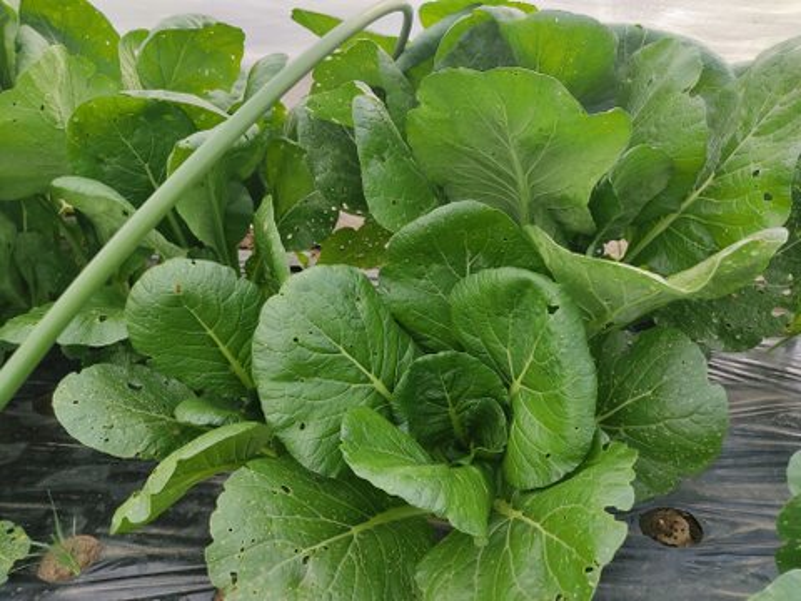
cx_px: 400
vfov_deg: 53.1
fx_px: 602
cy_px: 300
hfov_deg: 67.3
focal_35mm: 26
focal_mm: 4.74
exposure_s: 1/186
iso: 100
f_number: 1.79
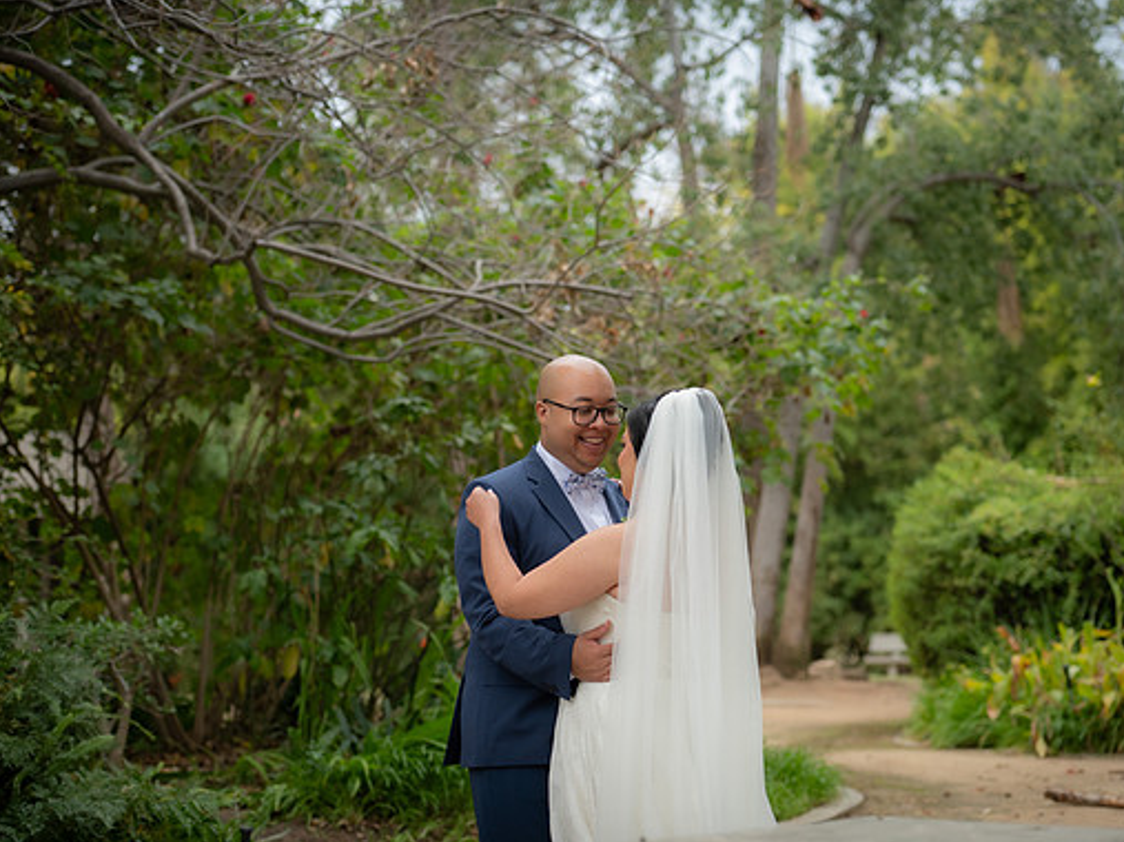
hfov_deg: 25.3
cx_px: 572
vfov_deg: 19.1
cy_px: 420
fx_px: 2500
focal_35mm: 77
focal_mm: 70
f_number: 2.8
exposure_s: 1/320
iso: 640
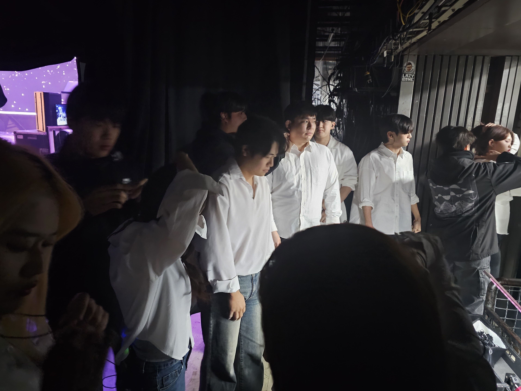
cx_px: 265
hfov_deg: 71.6
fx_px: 361
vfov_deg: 56.8
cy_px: 194
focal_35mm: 24
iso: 1250
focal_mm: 6.3
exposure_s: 1/24
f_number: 1.7
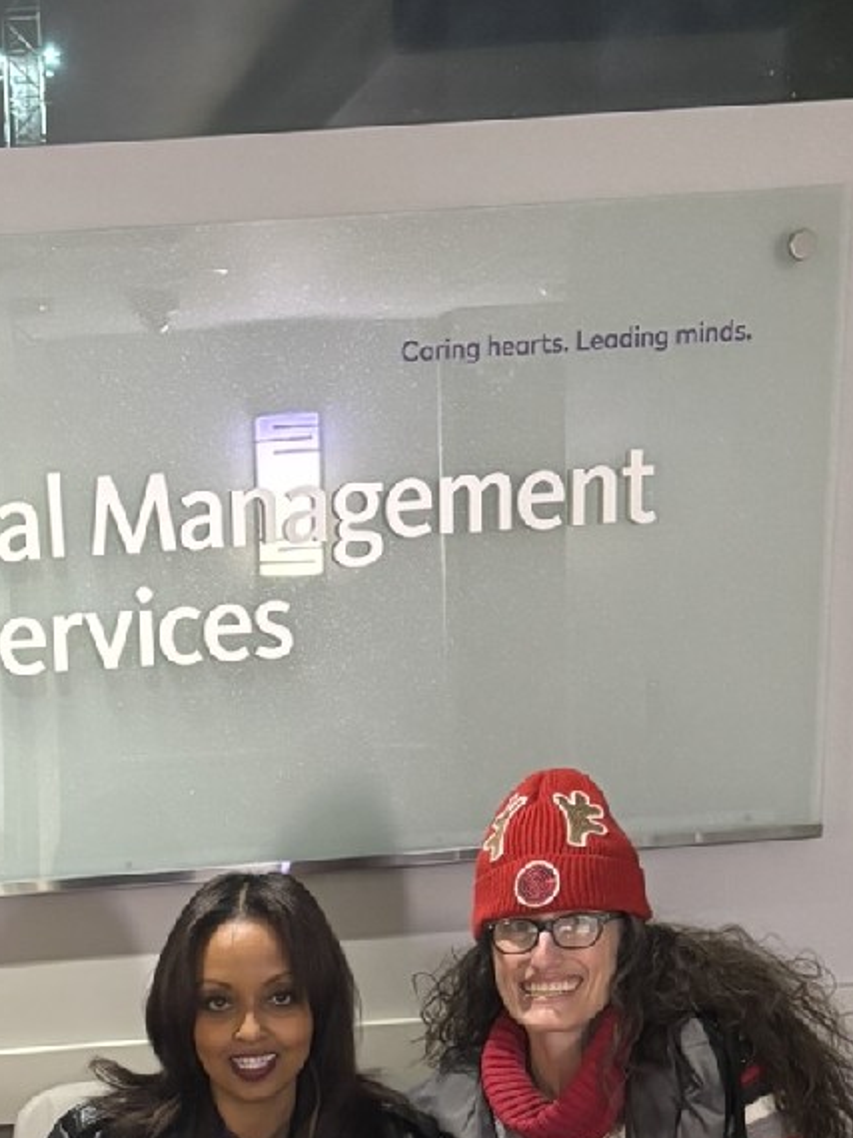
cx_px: 36
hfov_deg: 19.7
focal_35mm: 73
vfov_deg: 23.7
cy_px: 1449
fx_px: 2400
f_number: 1.6
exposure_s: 1/40
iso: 640
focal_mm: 5.96
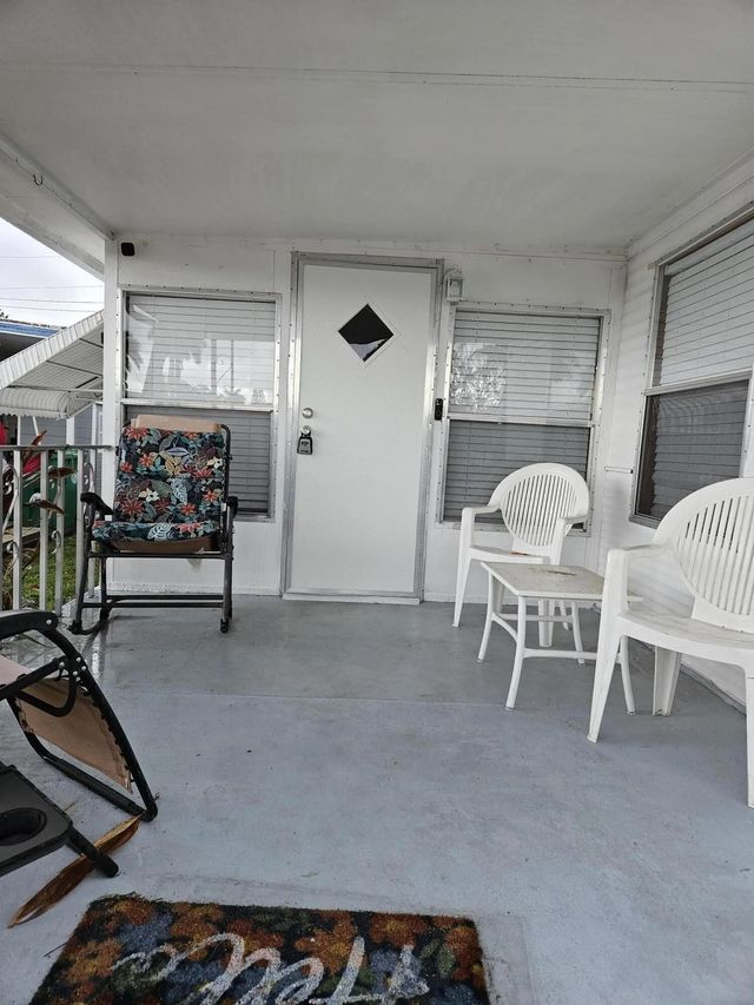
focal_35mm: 23
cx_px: 377
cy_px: 502
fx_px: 668
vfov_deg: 73.9
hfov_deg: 58.9
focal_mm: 5.4
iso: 50
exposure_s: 1/207
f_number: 1.8
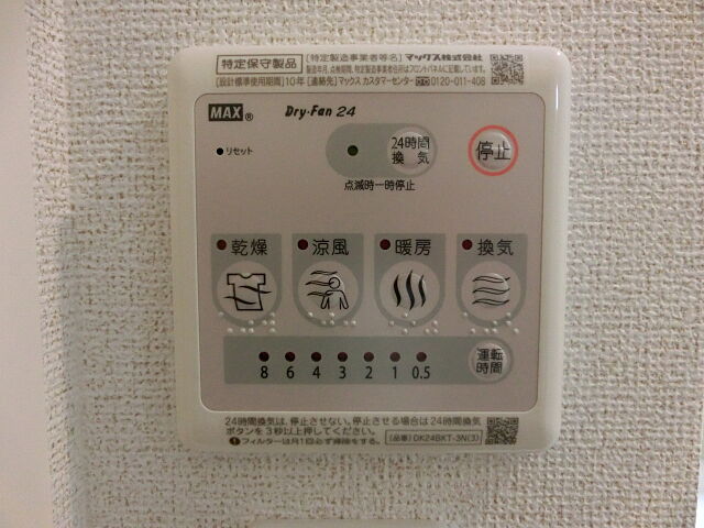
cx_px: 352
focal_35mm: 24
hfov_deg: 71.6
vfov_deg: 56.8
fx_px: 488
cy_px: 264
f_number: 3
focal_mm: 4.24
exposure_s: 1/125
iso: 500
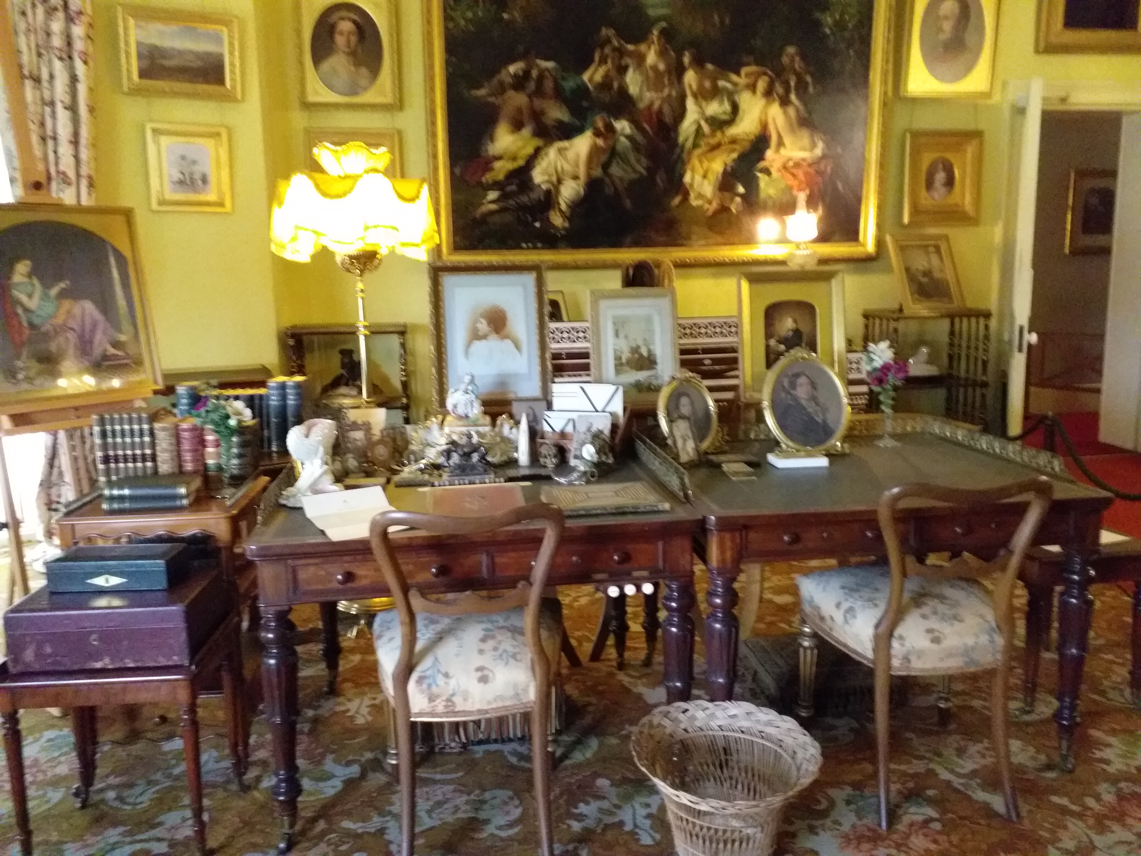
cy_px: 428
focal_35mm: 26
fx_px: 857
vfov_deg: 53.1
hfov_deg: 67.3
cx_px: 570
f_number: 1.9
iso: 800
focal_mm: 3.6
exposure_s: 1/17
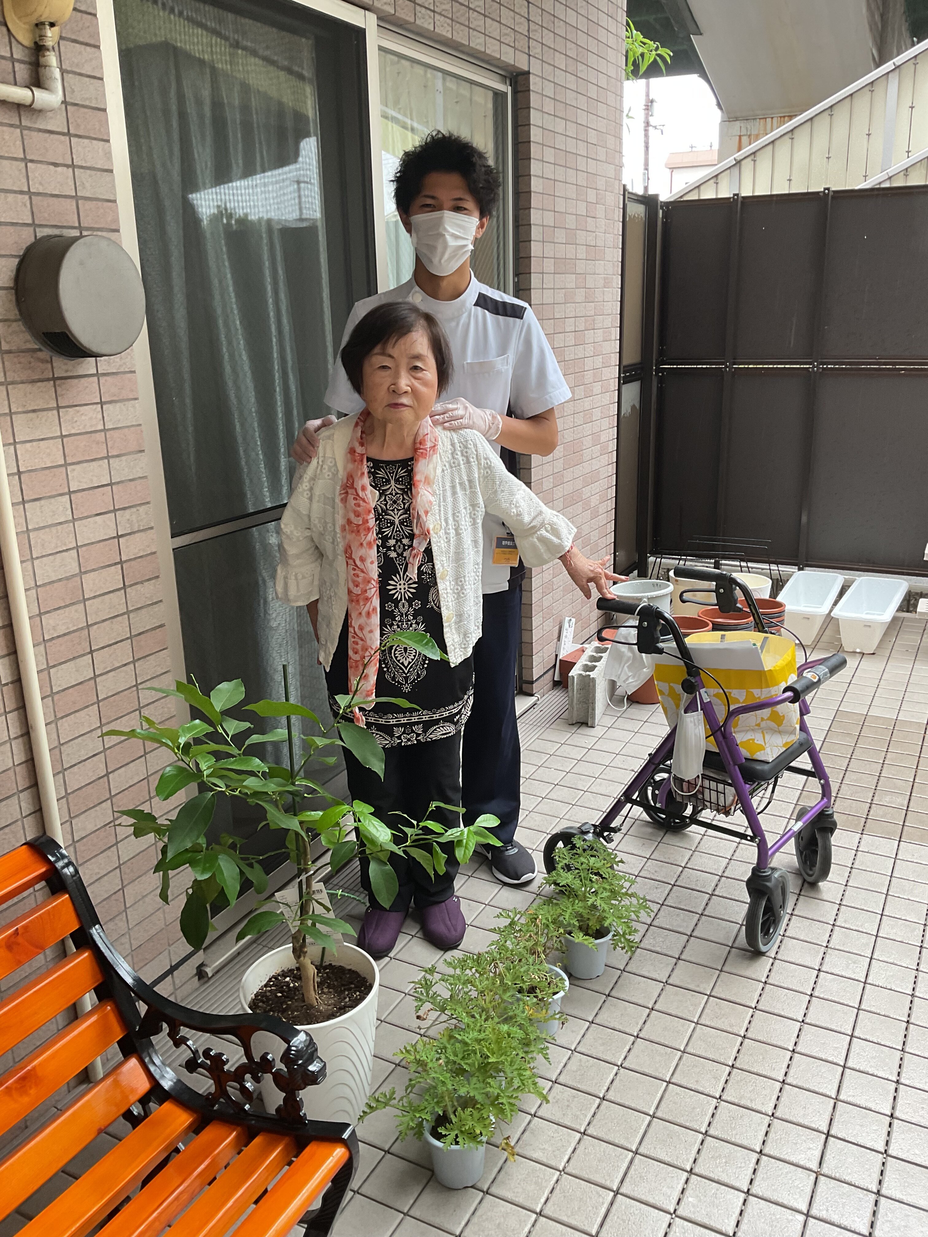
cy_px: 618
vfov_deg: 61.7
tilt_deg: -15.2
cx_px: 464
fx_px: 1037
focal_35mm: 29
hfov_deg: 48.2
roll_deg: +0.6
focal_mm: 3
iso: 50
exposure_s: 1/120
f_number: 1.8
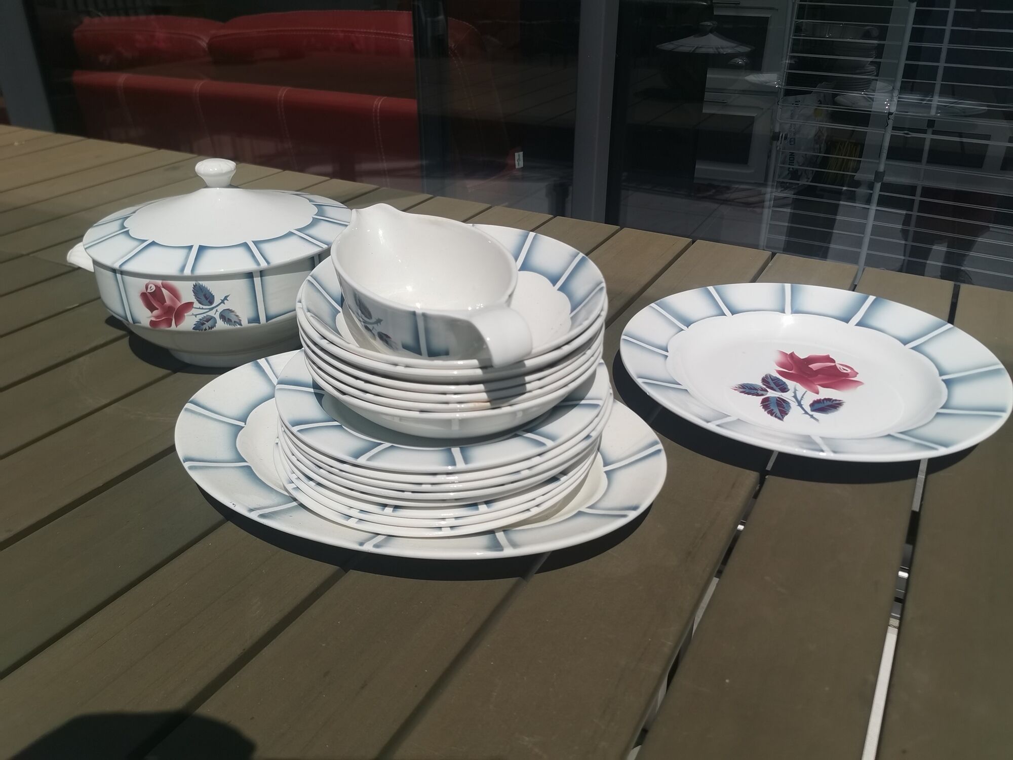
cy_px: 380
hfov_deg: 65.3
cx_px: 506
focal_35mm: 27
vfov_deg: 51.4
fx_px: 790
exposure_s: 1/9615
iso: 50
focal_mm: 5.56
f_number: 1.6
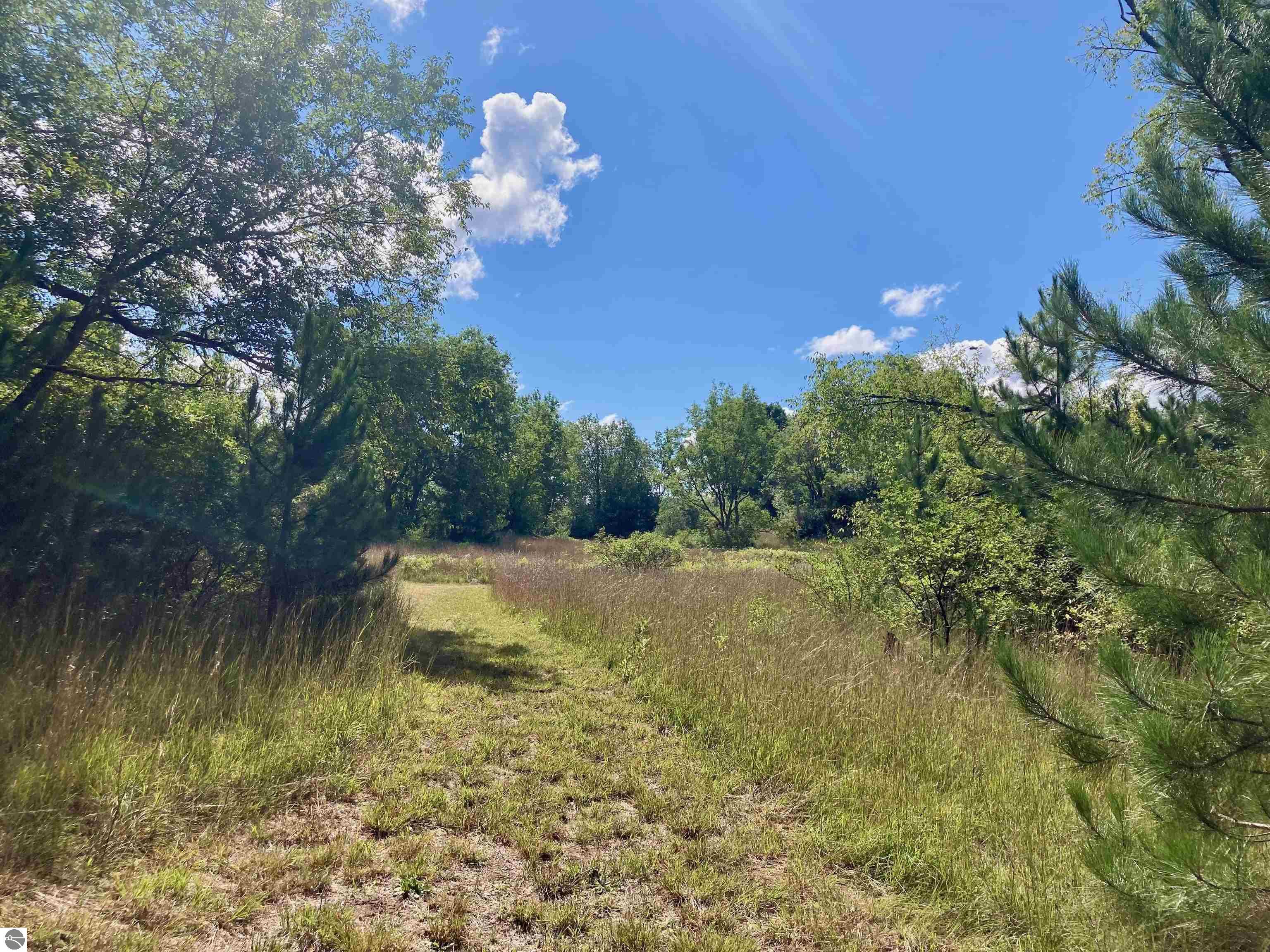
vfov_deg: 49.7
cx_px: 635
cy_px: 476
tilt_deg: +6.4
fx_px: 1027
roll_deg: -1.6
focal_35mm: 28
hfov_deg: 63.4
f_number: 1.8
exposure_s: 1/2857
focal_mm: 3.99
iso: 25
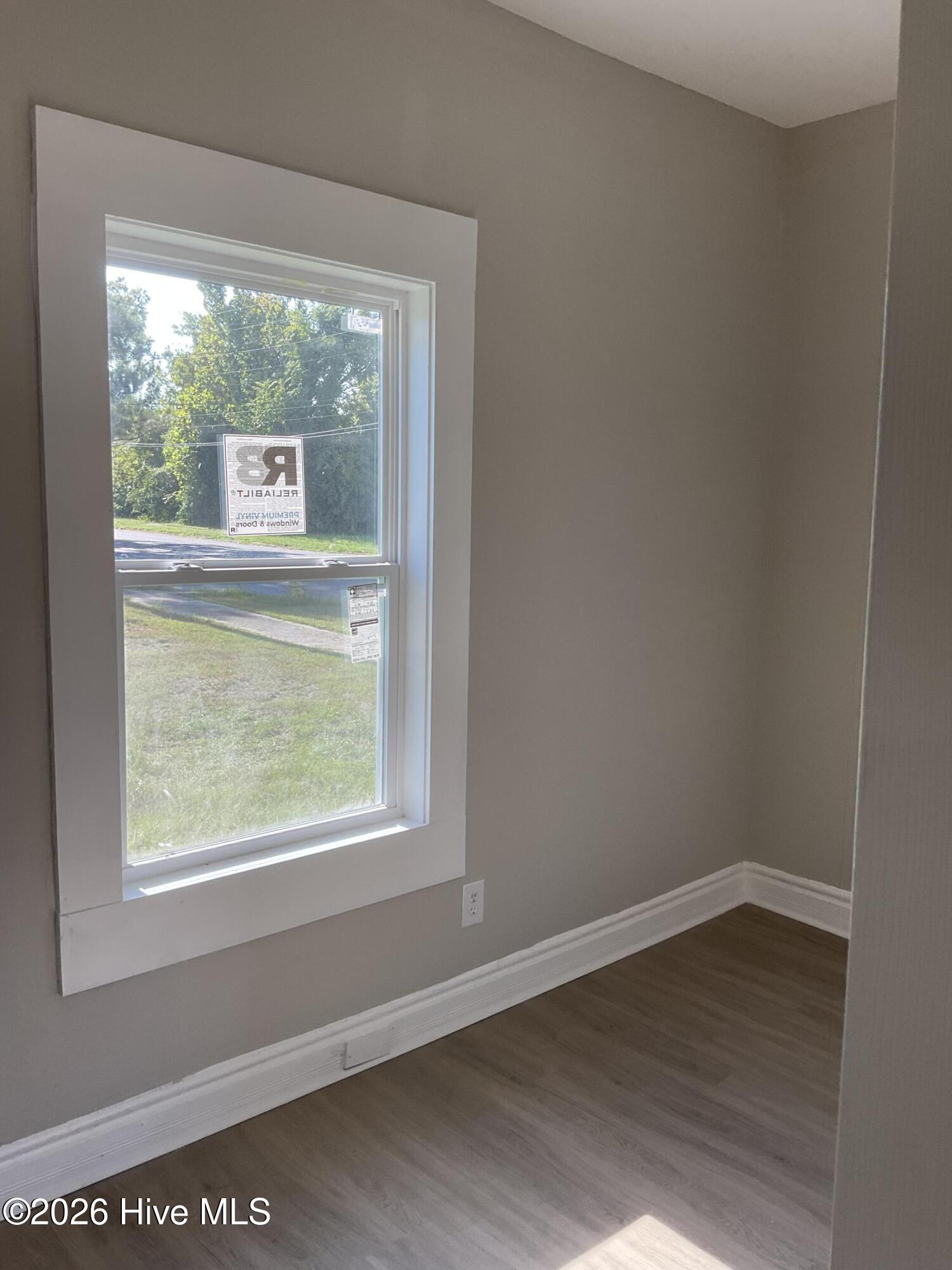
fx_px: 1063
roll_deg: -1.2
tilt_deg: -4.2
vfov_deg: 61.7
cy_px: 635
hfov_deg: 48.2
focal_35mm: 29
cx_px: 476
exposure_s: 1/136
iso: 16
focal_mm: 3
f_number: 1.8
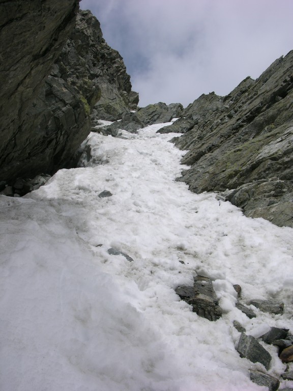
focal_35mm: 35
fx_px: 395
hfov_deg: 40.7
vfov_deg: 52.6
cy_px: 196
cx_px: 146
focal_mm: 8.9
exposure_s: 1/374
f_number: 8
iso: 50
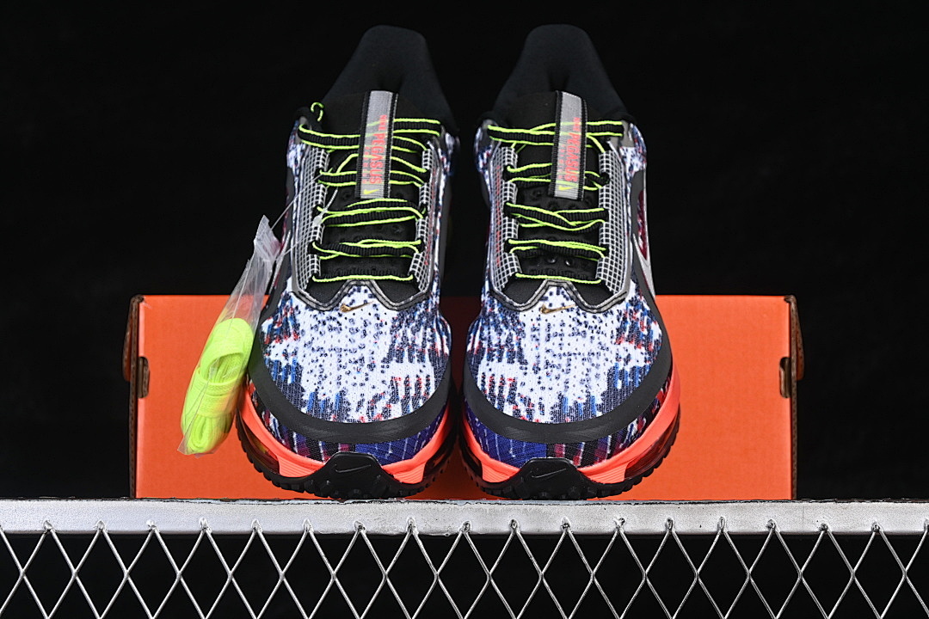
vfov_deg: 18.2
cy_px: 310
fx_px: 1935
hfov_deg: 27.0
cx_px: 464
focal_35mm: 75
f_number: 6.3
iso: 160
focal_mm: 50
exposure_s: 1/60
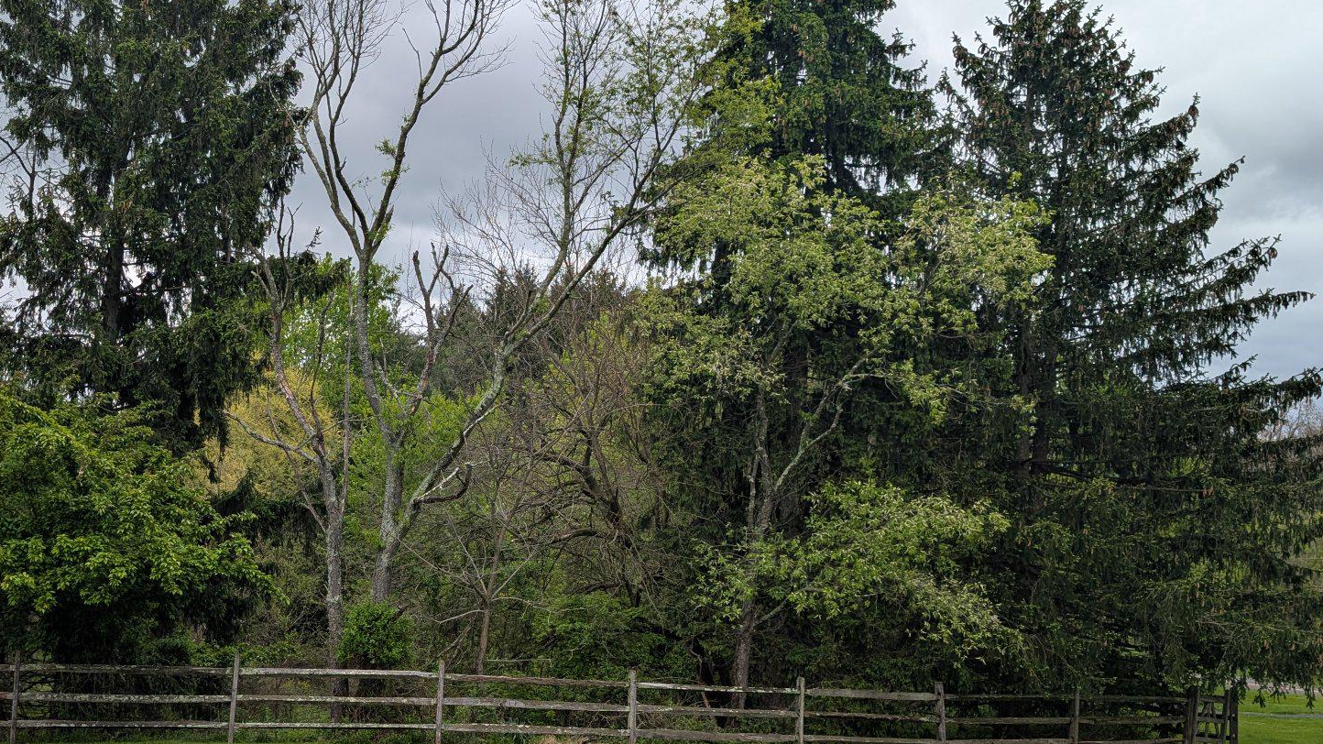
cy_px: 508
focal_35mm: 37
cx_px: 440
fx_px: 1298
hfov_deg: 53.0
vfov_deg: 31.7
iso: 20
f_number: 1.68
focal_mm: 6.9
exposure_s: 1/709
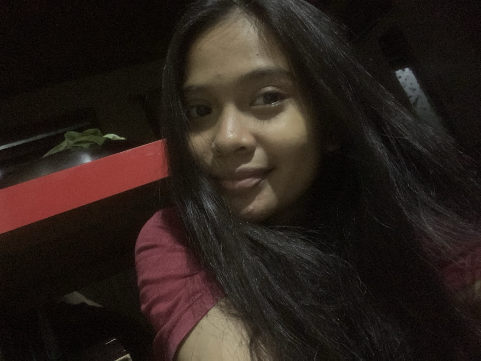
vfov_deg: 44.2
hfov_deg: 56.8
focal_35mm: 32
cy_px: 180
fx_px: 445
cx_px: 240
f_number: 2.2
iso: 1600
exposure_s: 1/17
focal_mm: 2.87
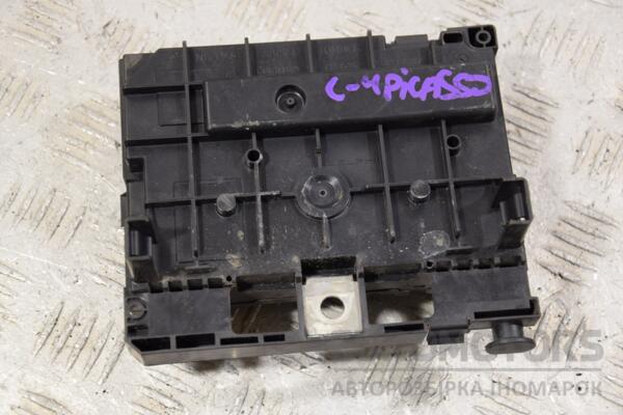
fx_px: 1298
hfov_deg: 27.0
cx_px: 312
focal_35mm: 75
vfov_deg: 18.2
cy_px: 208
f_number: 5
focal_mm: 50
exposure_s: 1/80
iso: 400
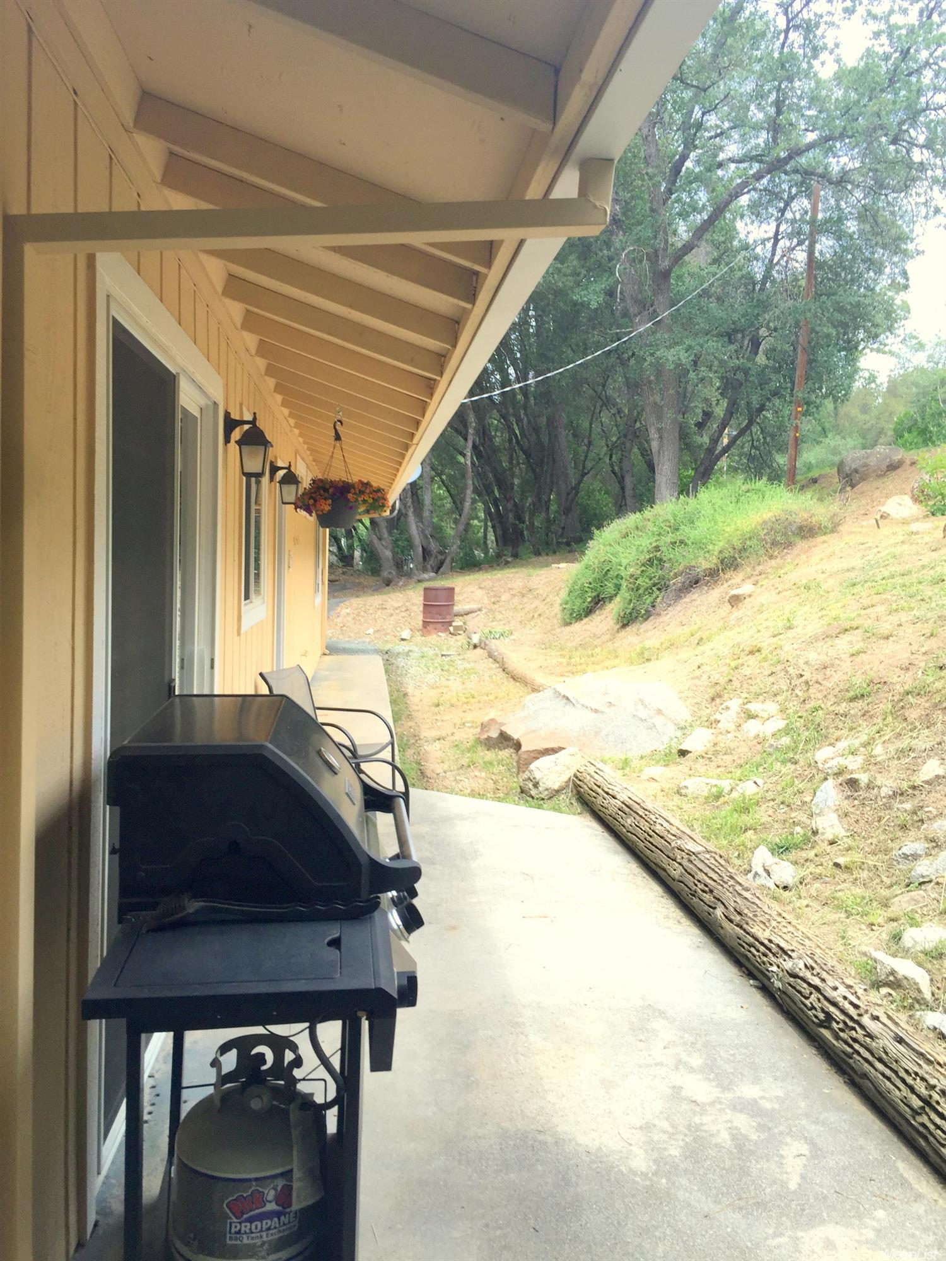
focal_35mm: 29
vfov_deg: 61.7
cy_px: 630
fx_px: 1057
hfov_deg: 48.2
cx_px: 473
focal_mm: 4.15
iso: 32
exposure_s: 1/608
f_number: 2.2
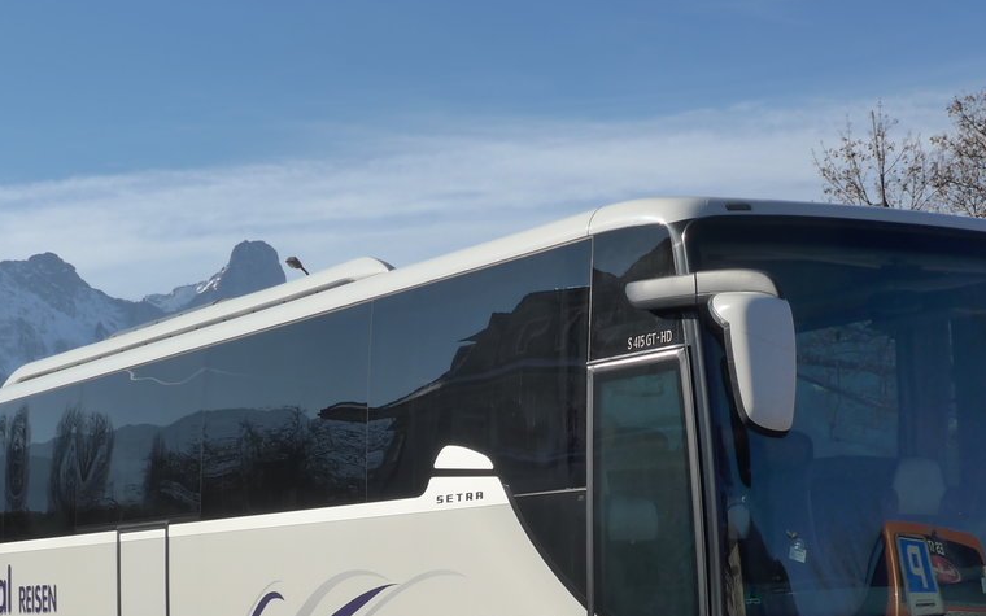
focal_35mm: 82
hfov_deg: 25.2
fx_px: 2203
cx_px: 502
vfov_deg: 15.7
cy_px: 555
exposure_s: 1/800
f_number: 6.3
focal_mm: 10.1
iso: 160
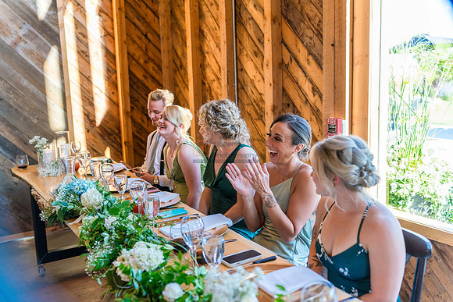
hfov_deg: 54.4
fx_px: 440
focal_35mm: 35
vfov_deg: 37.9
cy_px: 151
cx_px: 226
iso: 400
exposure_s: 1/200
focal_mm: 35
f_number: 2.5
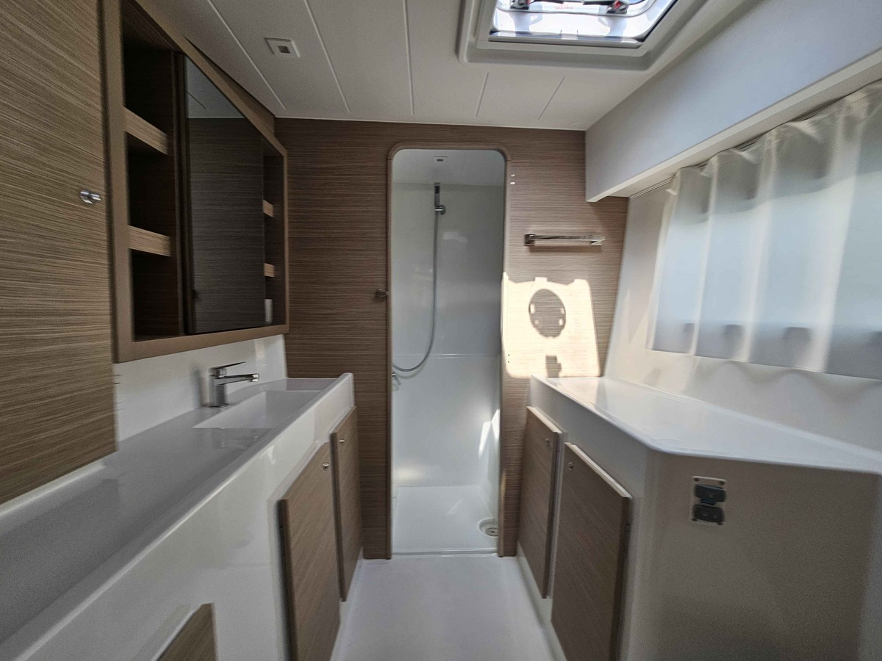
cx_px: 441
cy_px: 330
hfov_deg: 106.2
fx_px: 331
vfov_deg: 89.9
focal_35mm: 13
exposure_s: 1/60
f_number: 2.2
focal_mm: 2.2
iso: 50
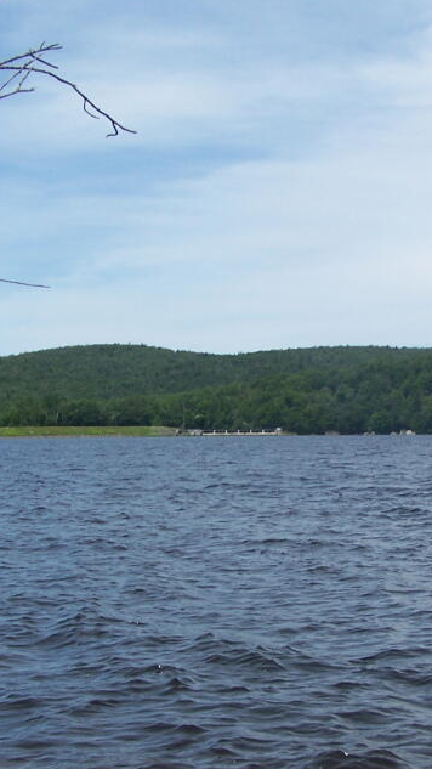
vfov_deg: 31.4
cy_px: 459
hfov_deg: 18.0
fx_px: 1365
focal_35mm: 67
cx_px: 280
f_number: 4
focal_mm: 6.3
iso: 80
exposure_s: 1/1000
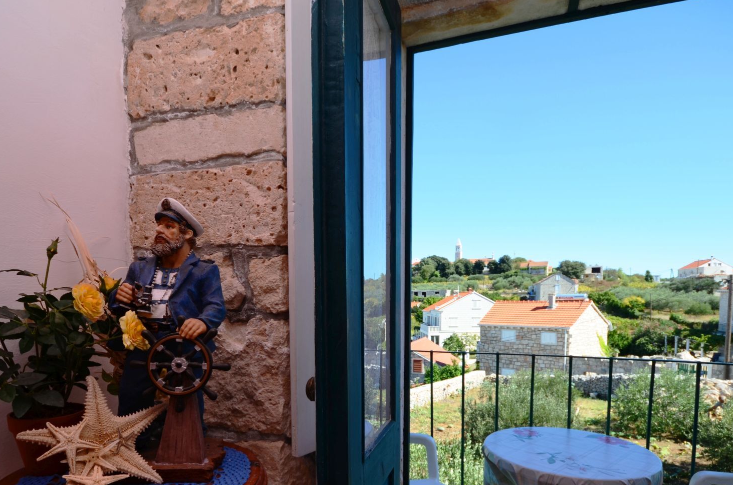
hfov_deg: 81.2
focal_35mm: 21
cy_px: 329
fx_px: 427
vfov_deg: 57.8
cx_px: 346
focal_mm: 10
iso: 100
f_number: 8
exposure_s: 1/160
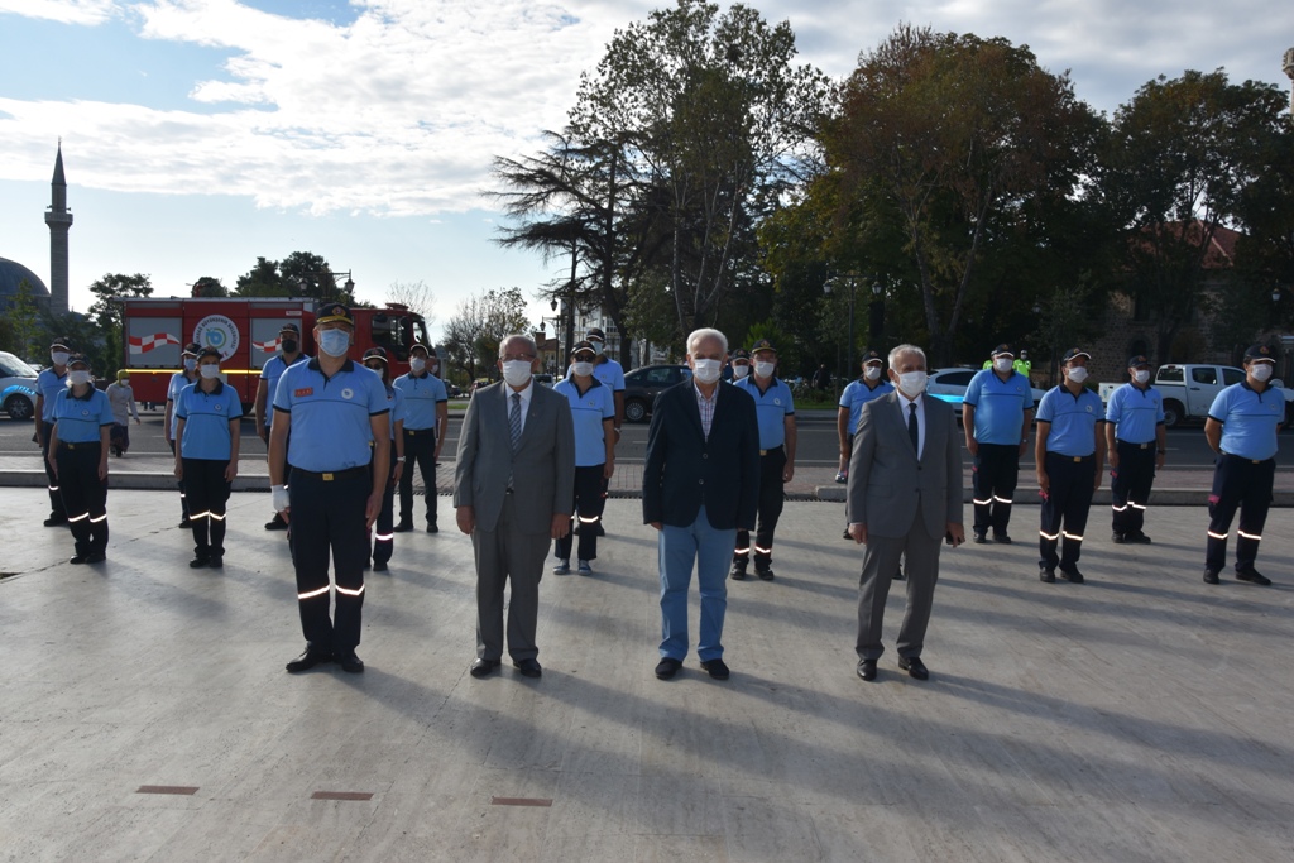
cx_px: 647
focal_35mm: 27
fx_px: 971
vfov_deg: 47.9
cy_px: 432
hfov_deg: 67.4
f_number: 8
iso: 100
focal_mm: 18
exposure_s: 1/250
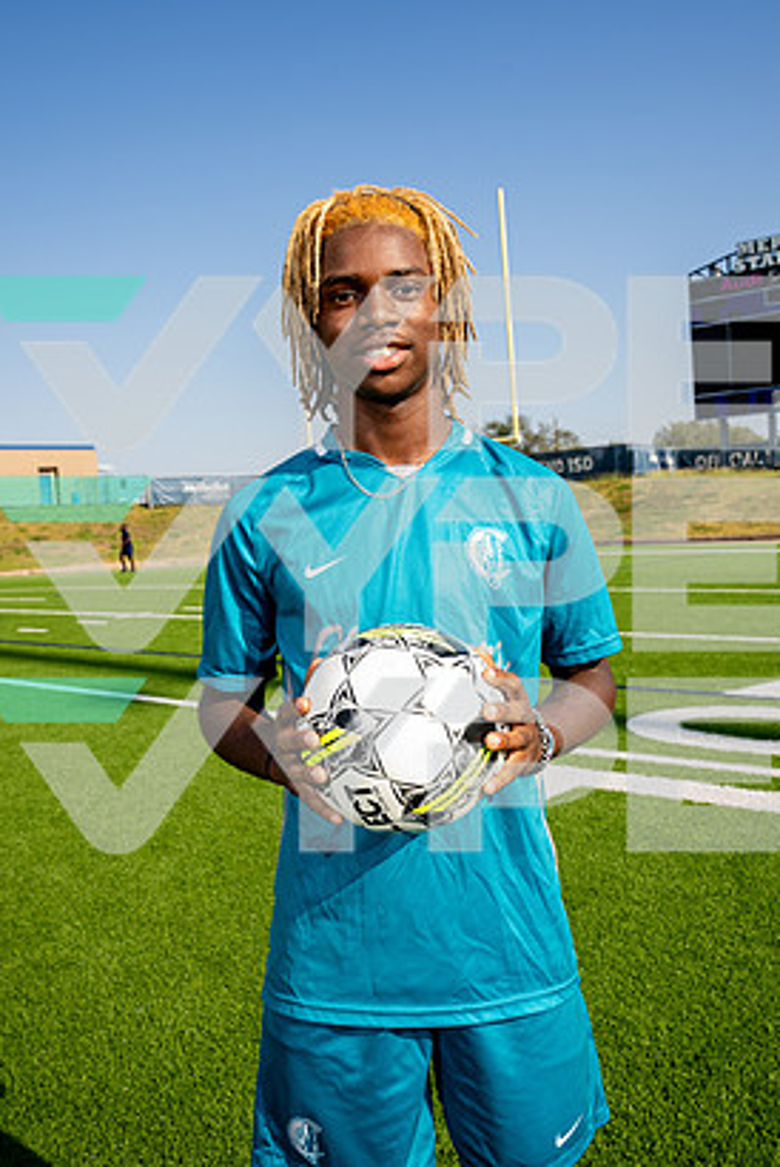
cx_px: 401
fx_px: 1103
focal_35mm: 34
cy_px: 566
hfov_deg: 38.9
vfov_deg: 55.8
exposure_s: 1/125
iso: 50
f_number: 7.1
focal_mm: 31
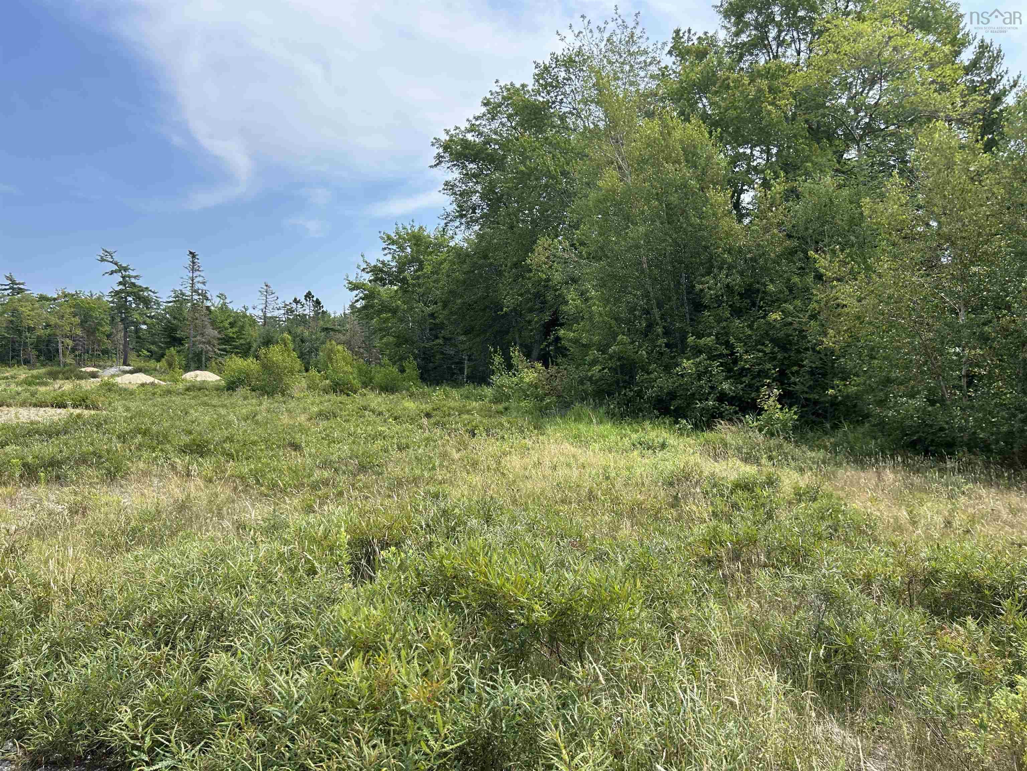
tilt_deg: +0.9
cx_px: 514
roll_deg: +2.5
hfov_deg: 67.3
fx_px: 771
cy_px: 386
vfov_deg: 53.1
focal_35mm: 26
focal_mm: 5.7
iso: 50
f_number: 1.5
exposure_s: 1/2252
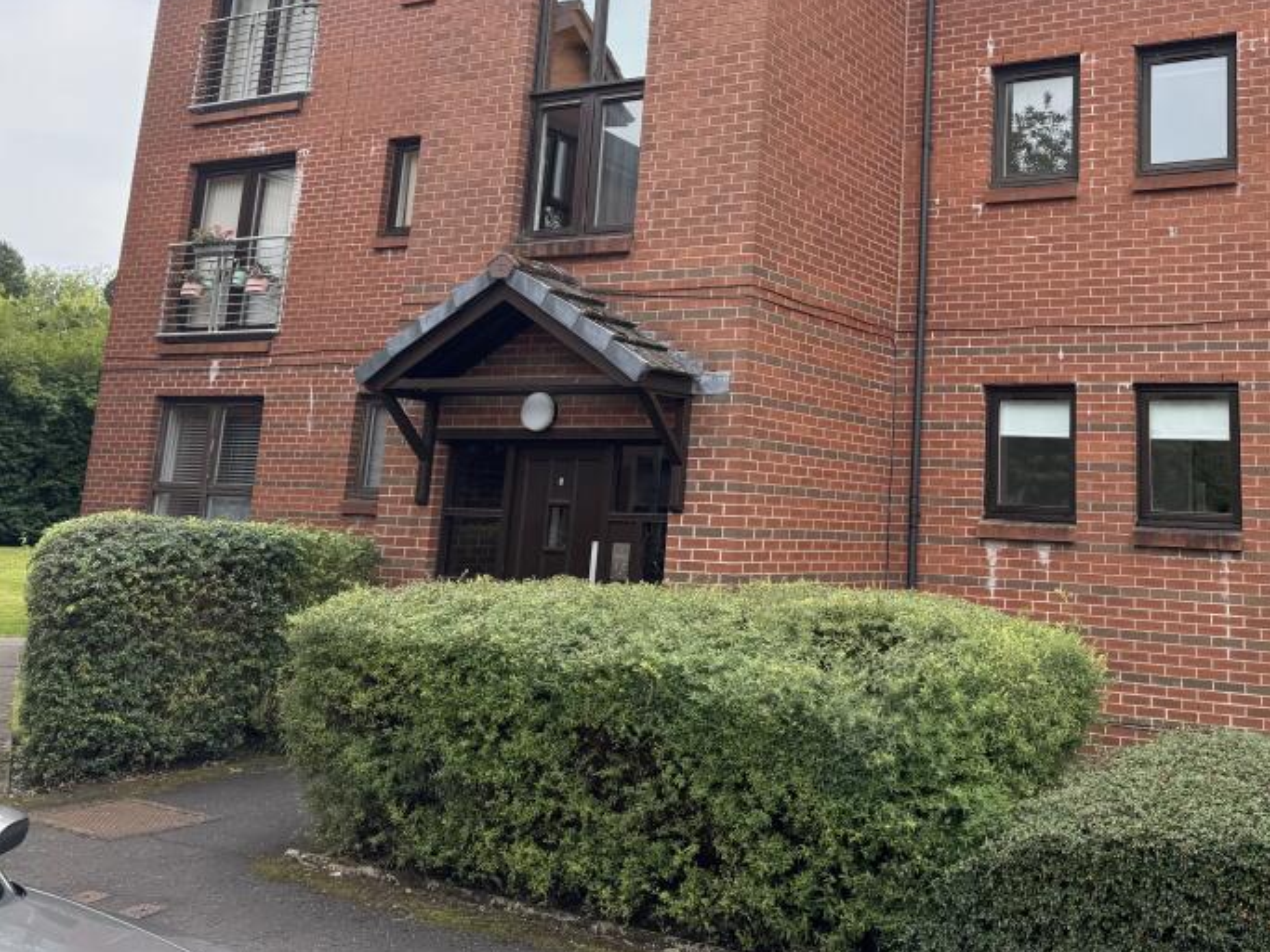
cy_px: 247
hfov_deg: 50.0
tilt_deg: +11.0
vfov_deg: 38.7
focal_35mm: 36
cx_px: 891
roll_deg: -2.0
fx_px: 1321
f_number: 1.78
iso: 80
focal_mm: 6.76
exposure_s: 1/1026
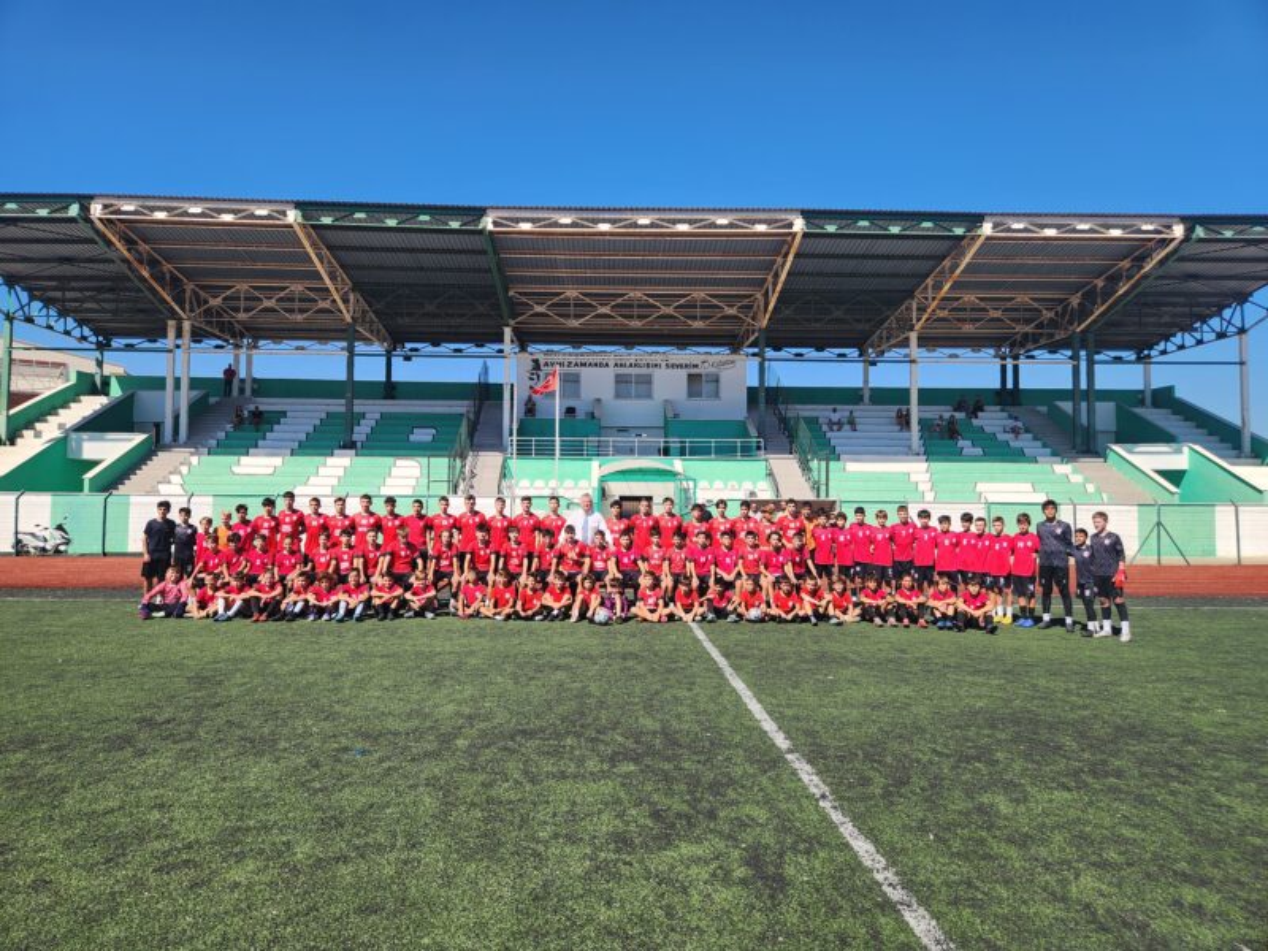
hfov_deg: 73.9
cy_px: 476
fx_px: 843
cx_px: 634
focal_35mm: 23
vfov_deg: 58.9
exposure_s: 1/1449
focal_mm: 5.4
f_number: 1.8
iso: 20
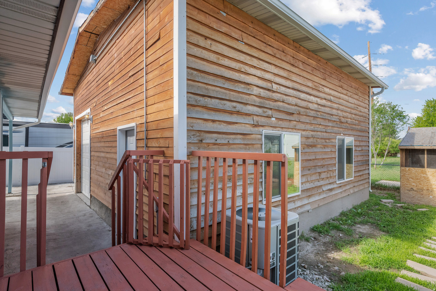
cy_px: 146
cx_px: 218
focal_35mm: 18
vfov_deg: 67.4
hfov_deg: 90.0
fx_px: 218
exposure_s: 1/125
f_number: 8
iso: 800
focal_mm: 18
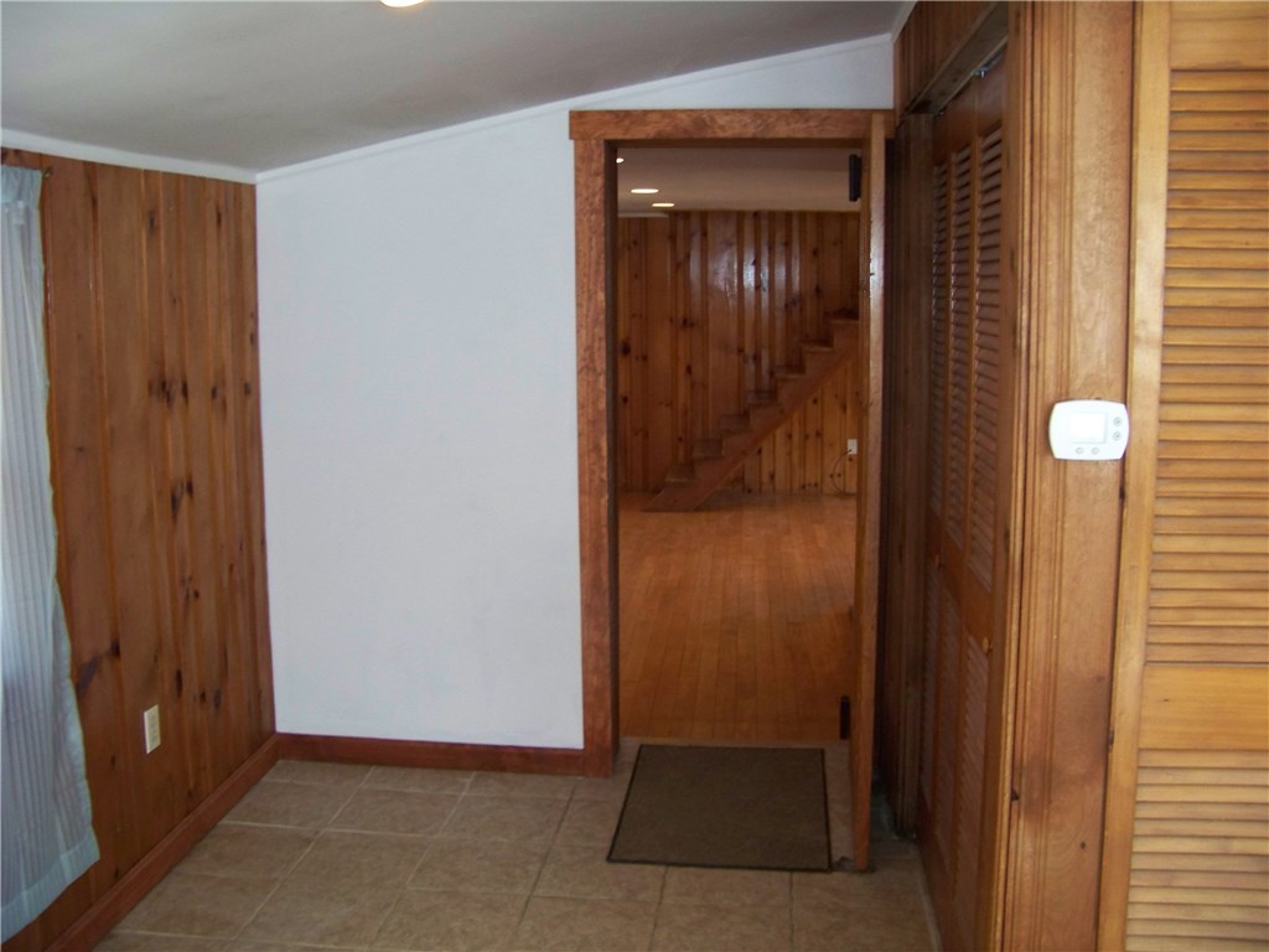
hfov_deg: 51.4
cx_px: 634
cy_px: 476
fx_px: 1320
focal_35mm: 36
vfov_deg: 39.7
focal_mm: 5.85
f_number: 2.8
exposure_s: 1/30
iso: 200
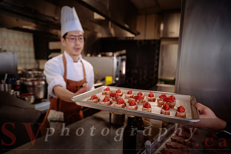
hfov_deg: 68.9
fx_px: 168
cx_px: 105
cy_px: 84
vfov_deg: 49.3
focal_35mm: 26
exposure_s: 1/100
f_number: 2.8
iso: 100
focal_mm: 24
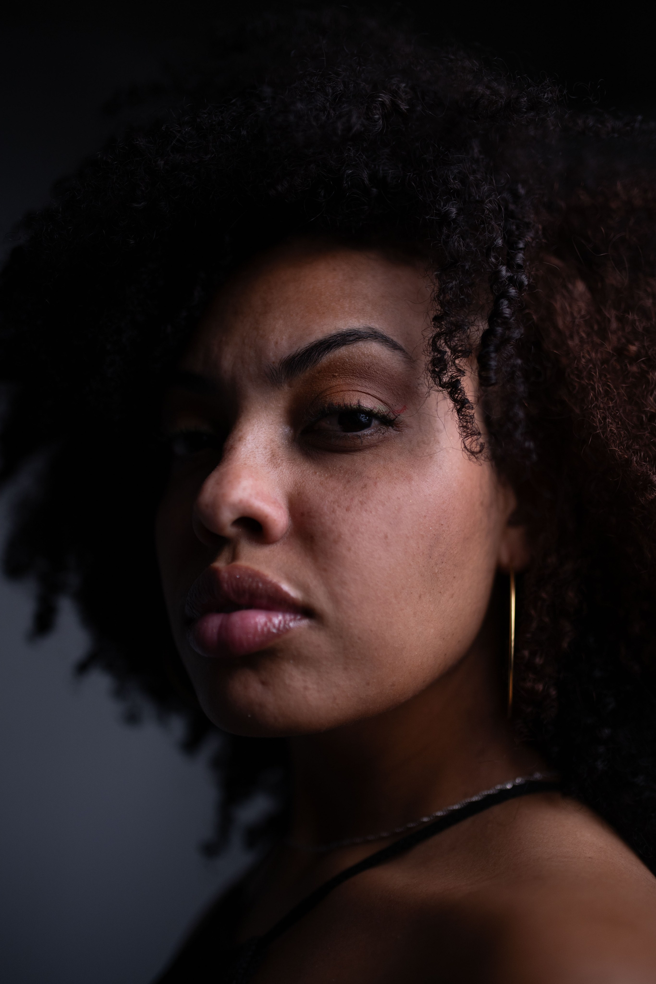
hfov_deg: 37.9
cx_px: 328
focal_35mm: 35
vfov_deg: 54.4
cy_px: 492
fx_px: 957
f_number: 1.4
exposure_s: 1/640
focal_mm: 35
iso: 400
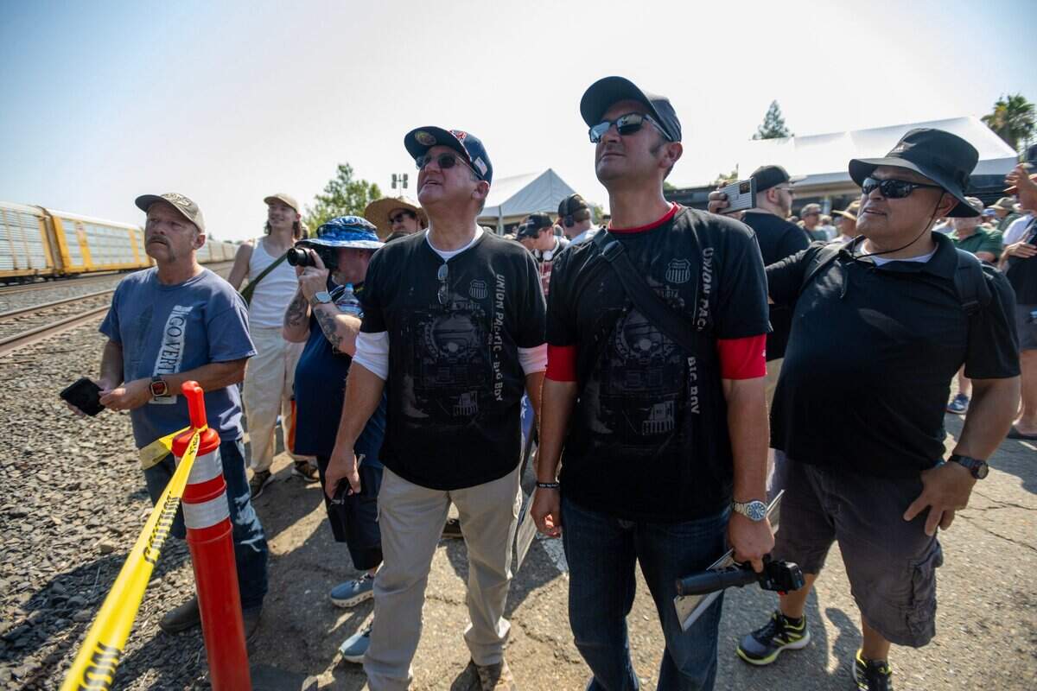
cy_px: 346
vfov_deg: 70.4
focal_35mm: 17
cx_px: 518
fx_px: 490
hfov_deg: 93.3
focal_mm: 17
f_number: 3.5
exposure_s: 1/800
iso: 200
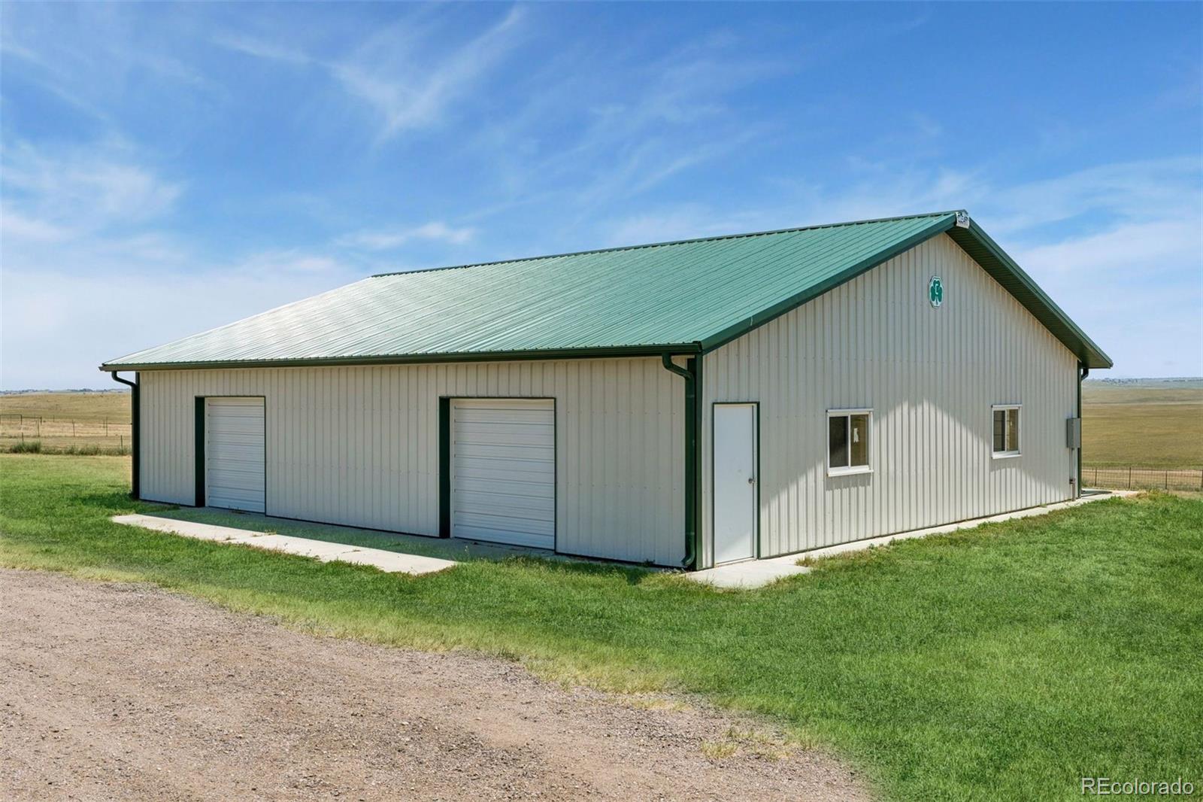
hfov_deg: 54.4
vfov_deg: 37.8
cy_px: 401
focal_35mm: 35
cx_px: 602
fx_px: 1169
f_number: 9
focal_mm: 35
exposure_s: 1/1600
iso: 400
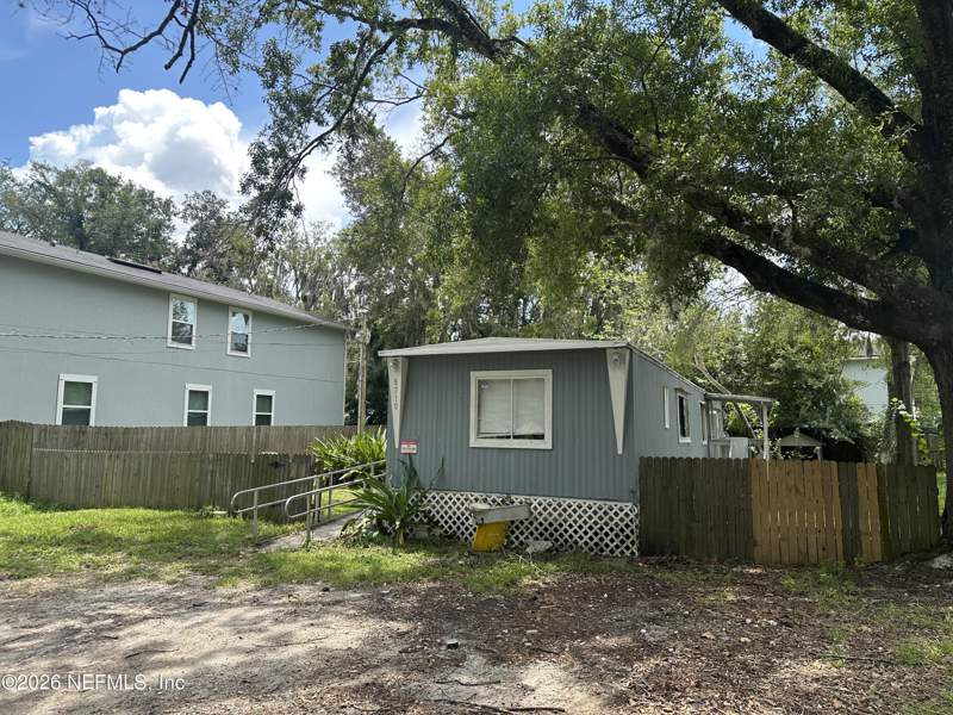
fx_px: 661
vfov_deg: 56.8
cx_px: 476
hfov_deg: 71.6
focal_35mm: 24
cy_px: 358
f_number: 1.78
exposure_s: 1/1321
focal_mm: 6.86
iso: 80
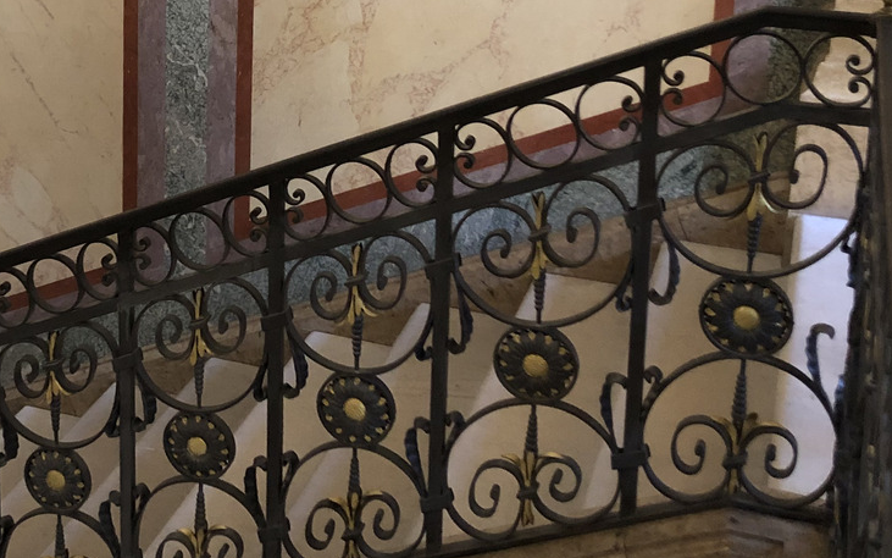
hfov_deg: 30.2
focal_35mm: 65
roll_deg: +0.1
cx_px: 99
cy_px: -12
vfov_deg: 19.4
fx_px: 1580
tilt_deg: -12.4
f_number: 1.8
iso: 80
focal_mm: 4
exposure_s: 1/17
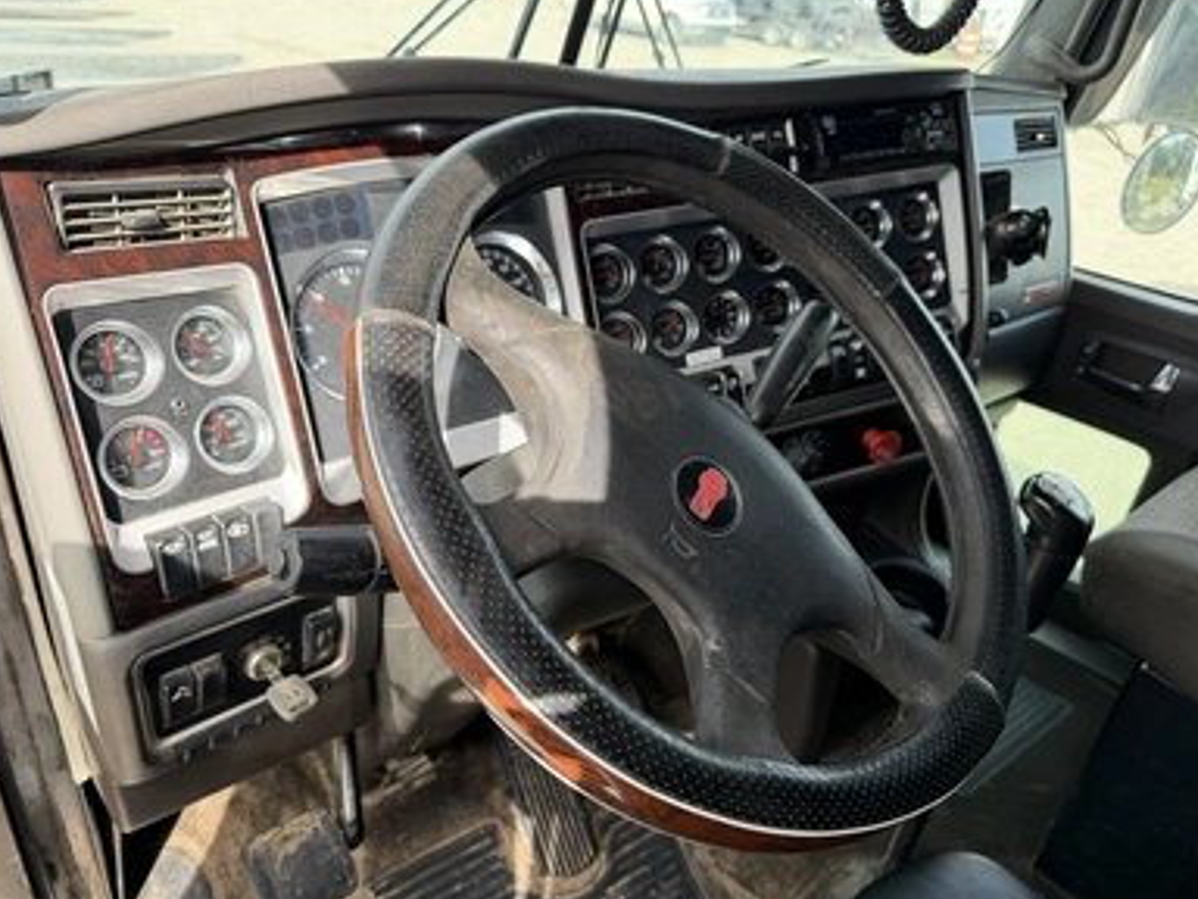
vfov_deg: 54.9
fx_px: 865
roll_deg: -4.9
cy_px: 450
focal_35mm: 25
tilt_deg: -30.7
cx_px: 605
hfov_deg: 69.4
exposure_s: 1/450
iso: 100
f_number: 1.78
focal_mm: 6.76
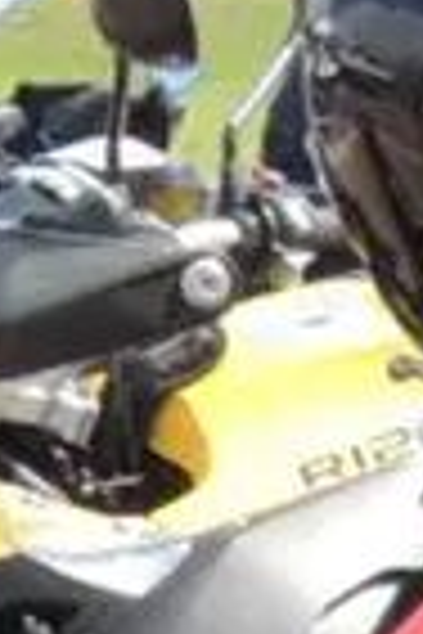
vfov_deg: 6.5
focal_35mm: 309
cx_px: 684
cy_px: 1308
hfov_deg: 4.4
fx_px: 5446
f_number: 3.2
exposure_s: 1/400
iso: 100
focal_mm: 6.3
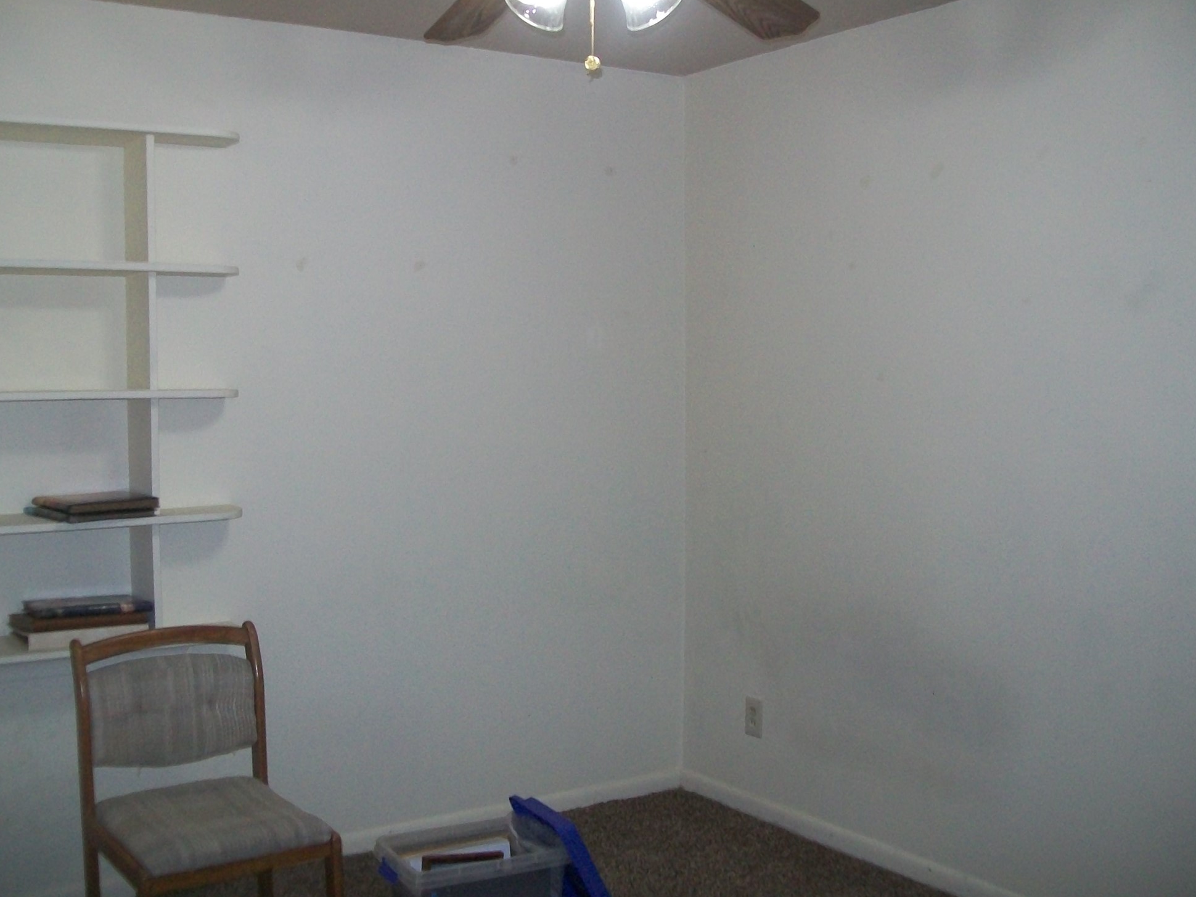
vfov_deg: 37.7
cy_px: 427
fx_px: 1313
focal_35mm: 38
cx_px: 578
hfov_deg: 49.0
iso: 160
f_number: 2.7
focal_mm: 6
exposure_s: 1/60
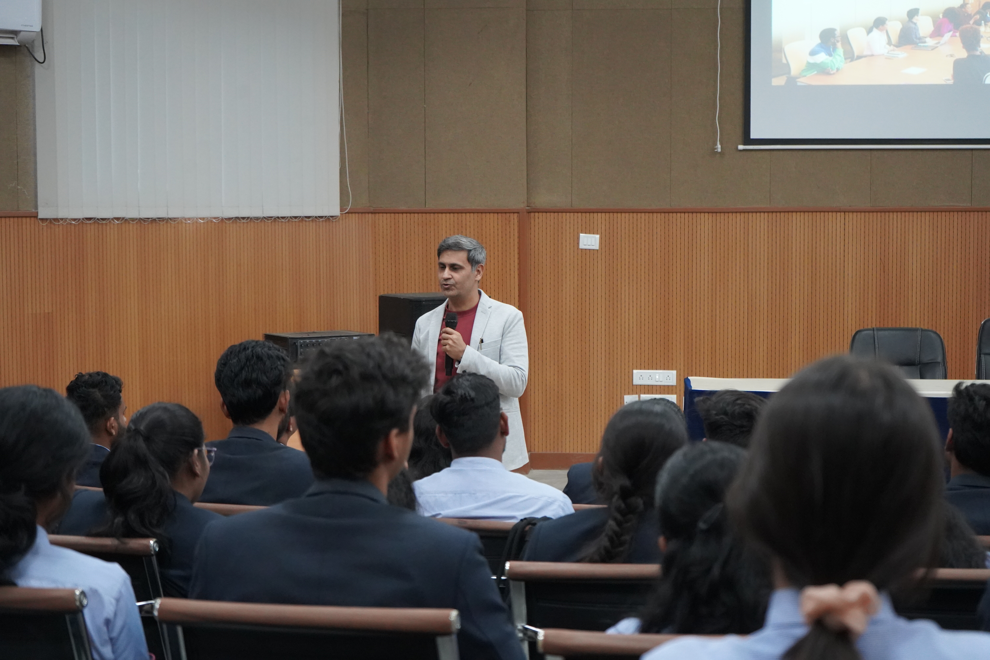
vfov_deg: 19.5
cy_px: 330
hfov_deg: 28.8
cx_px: 495
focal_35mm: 70
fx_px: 1925
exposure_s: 1/160
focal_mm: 70
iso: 8000
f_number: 5.6
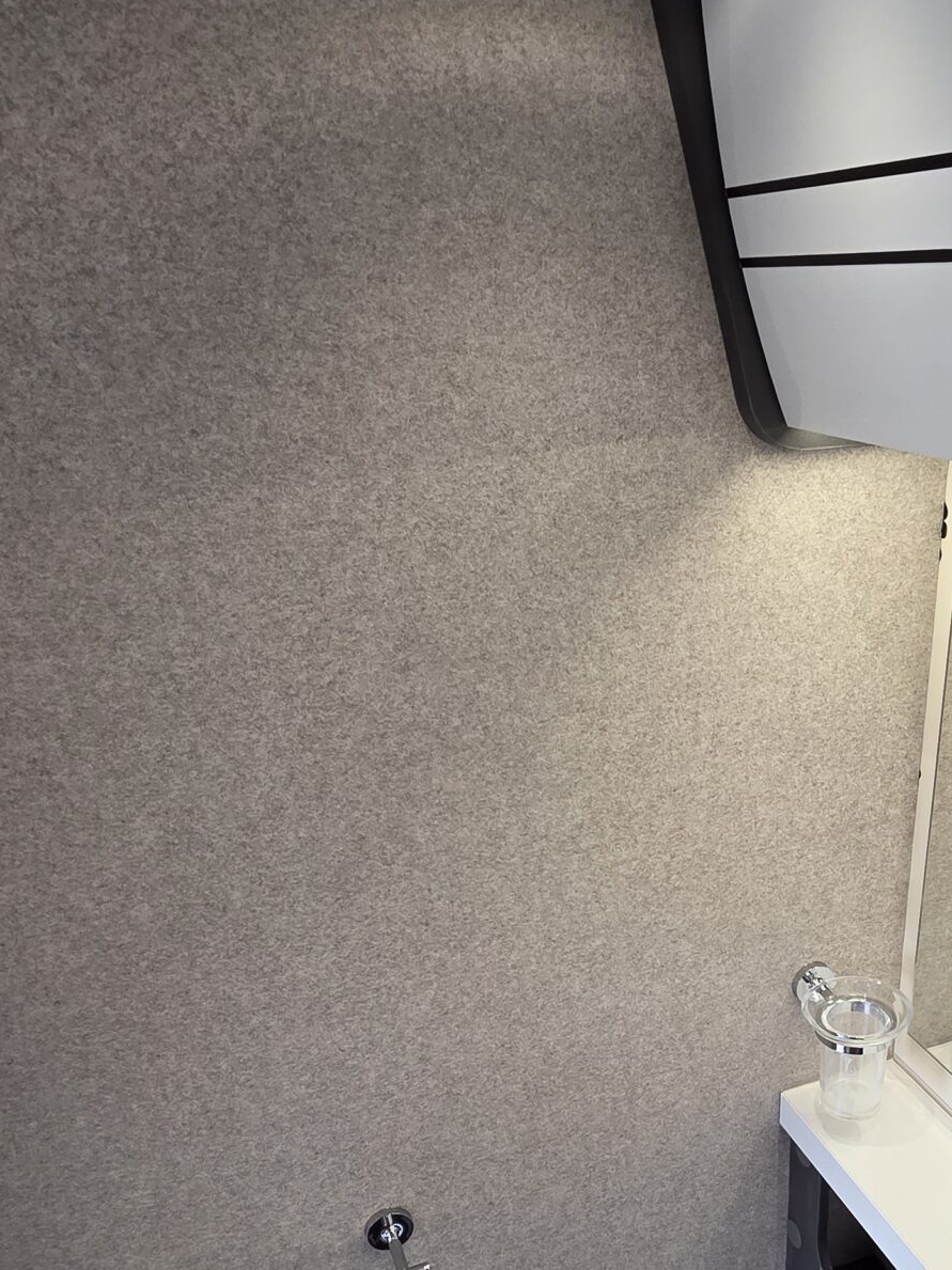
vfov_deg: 60.8
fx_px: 1027
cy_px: 911
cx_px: 676
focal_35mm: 28
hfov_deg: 48.4
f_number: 2.2
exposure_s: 1/100
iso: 125
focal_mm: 2.2
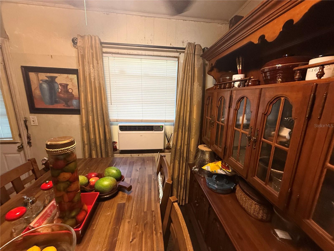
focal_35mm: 14
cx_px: 167
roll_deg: -0.8
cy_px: 126
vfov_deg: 85.7
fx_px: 135
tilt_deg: -11.1
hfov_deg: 102.1
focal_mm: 2.22
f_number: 2.2
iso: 250
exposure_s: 1/60
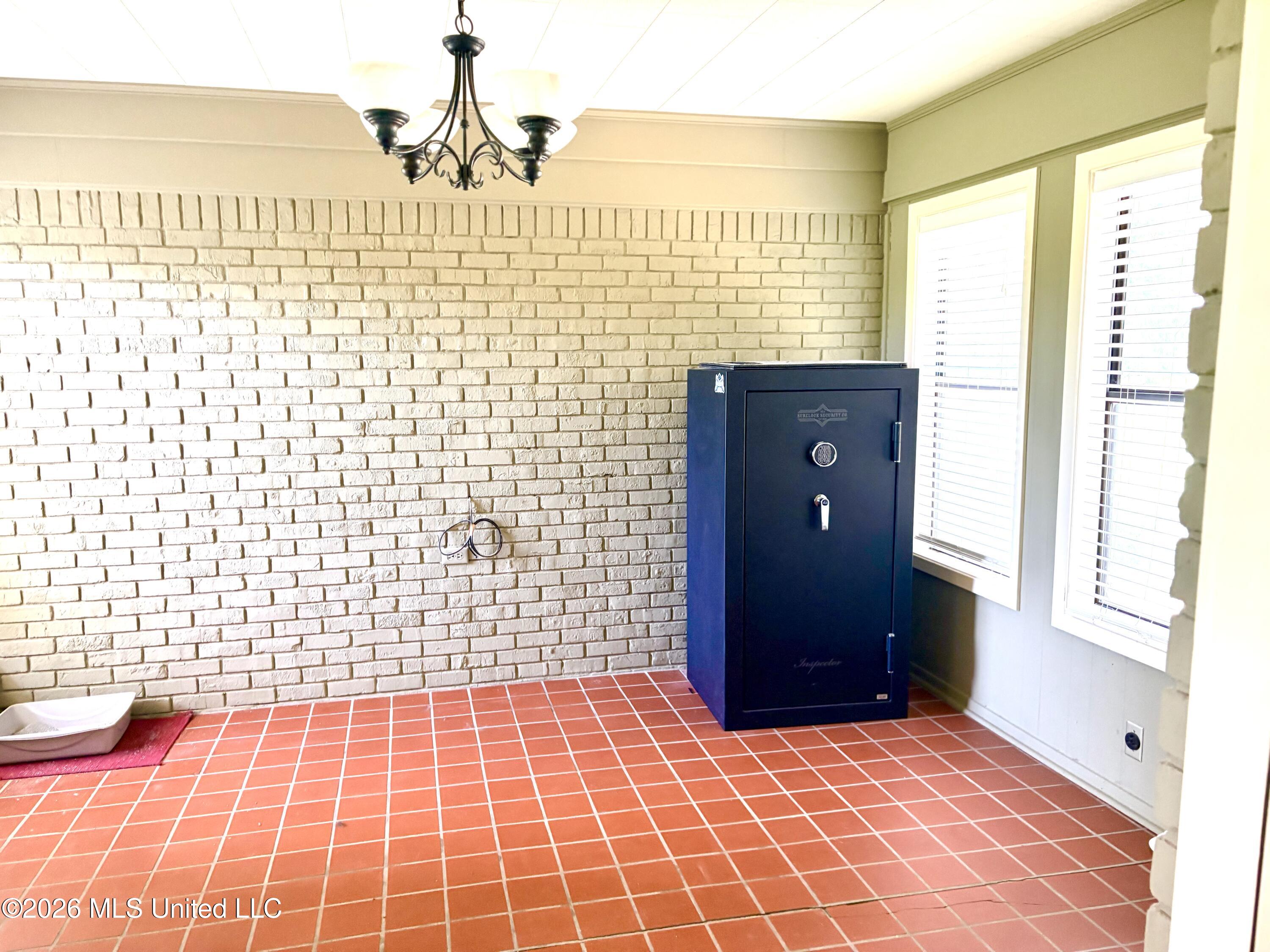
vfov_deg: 53.1
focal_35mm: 26
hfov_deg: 67.3
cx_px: 635
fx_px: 954
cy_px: 476
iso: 250
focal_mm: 5.96
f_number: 1.6
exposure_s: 1/120
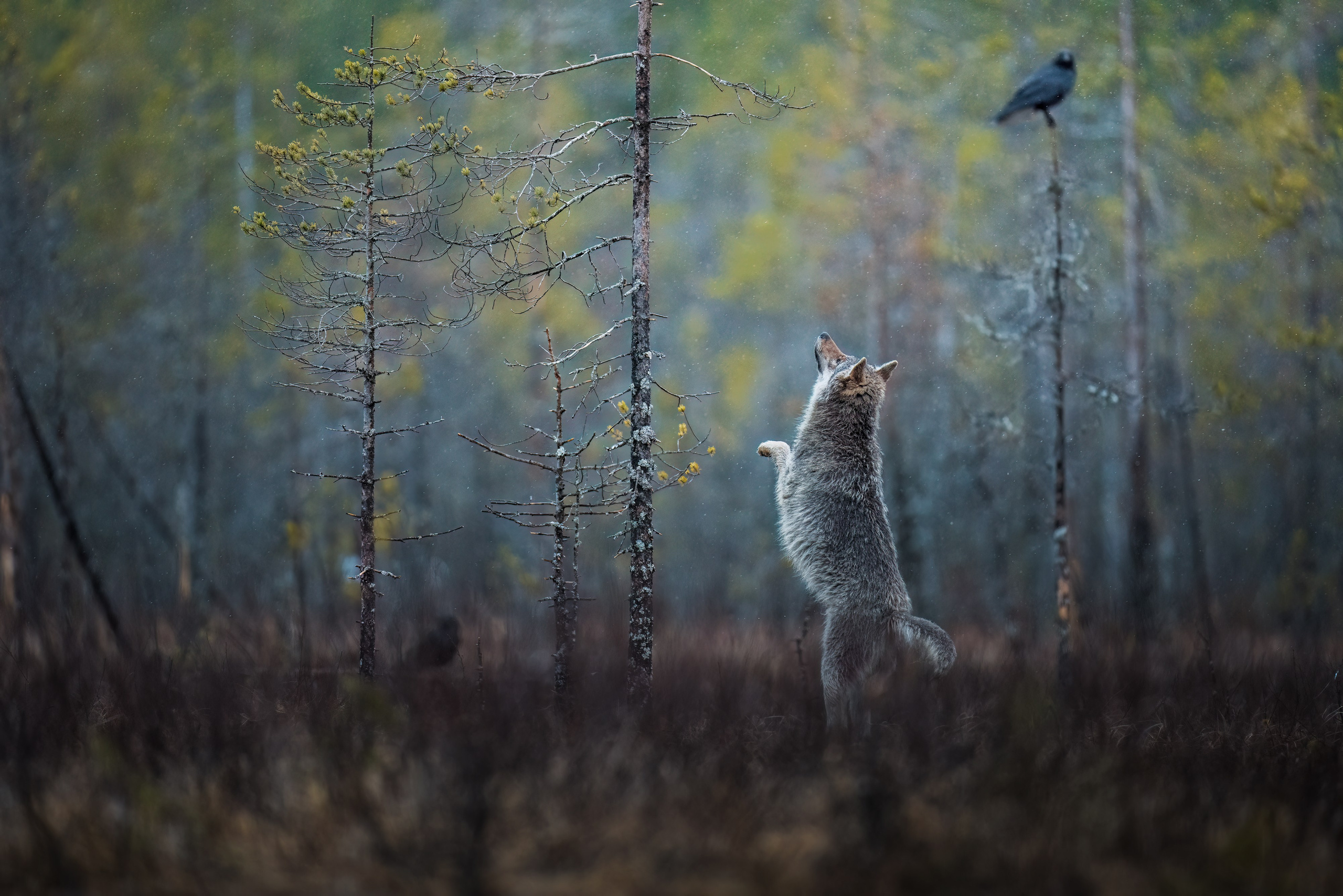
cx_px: 672
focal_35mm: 600
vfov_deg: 2.3
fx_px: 22383
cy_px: 448
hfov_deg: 3.4
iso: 5000
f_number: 4
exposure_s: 1/800
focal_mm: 600
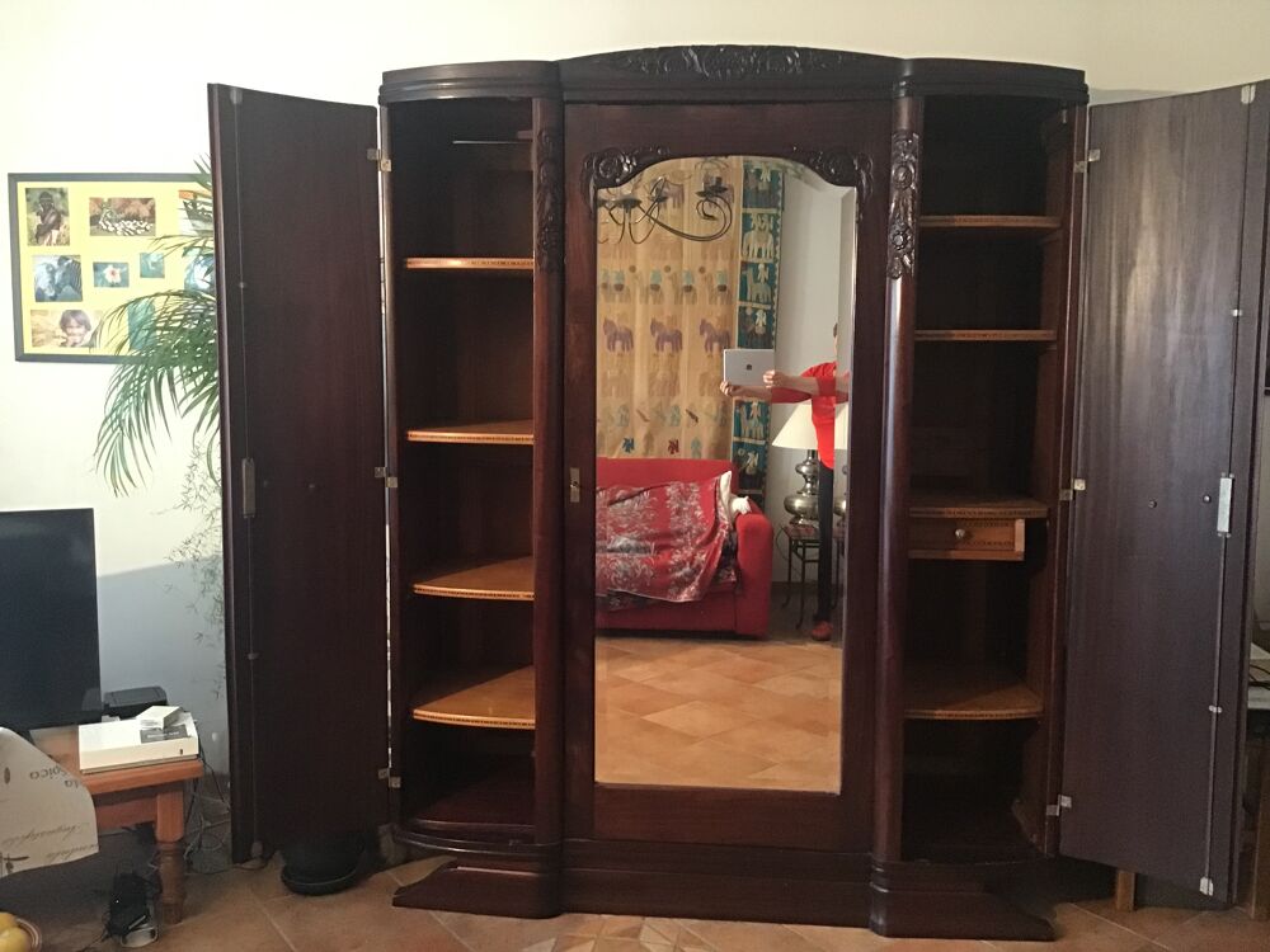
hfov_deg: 58.4
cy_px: 476
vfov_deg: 45.4
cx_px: 635
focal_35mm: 31
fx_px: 1137
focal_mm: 3.3
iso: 200
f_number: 2.4
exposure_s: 1/25
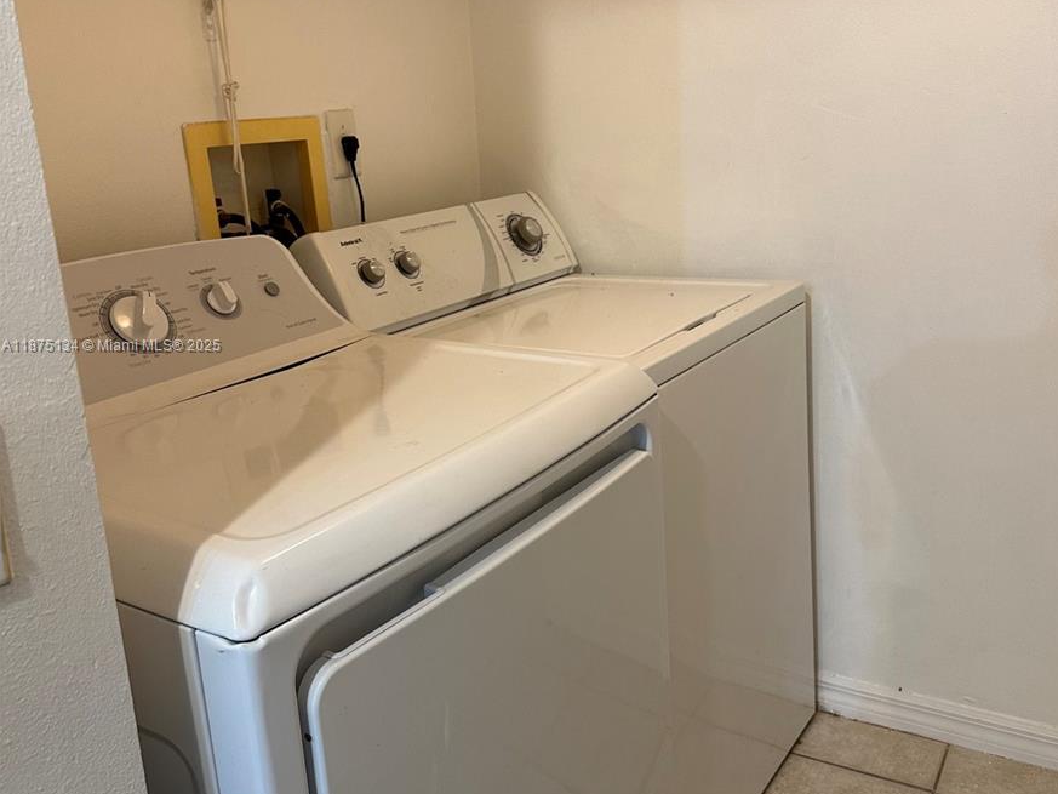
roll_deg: +4.3
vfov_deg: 42.9
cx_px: 544
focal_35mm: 33
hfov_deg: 55.3
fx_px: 1009
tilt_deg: -12.5
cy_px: 347
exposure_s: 1/60
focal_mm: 6.86
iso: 125
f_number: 1.78
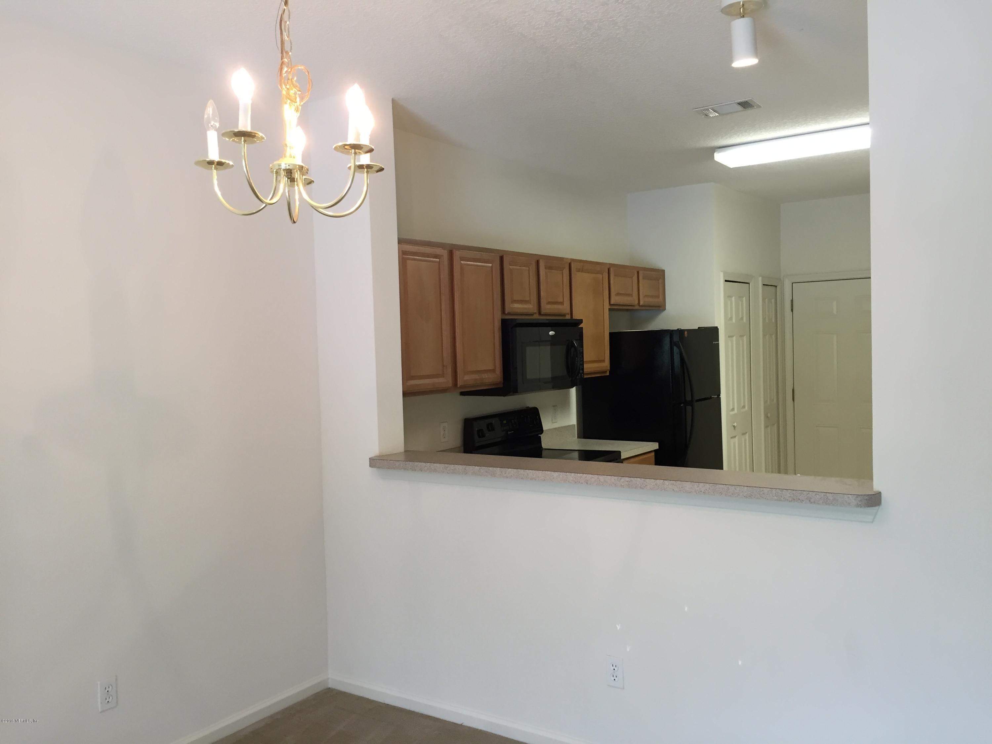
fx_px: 831
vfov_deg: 48.2
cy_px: 372
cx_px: 496
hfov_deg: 61.7
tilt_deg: -2.8
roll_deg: +0.8
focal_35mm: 29
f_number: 2.2
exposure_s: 1/30
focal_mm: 4.15
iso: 64
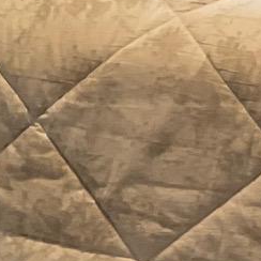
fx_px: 1834
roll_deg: +1.4
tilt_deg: -17.6
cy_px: -119
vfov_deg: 8.0
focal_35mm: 215
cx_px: -92
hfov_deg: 8.0
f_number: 1.8
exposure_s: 1/60
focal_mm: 3
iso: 50
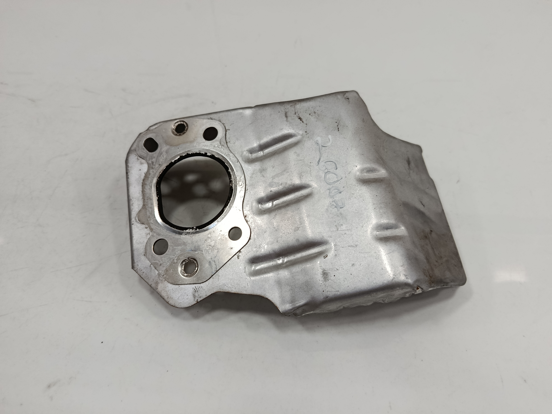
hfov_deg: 71.6
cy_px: 207
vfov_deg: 56.8
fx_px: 383
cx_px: 276
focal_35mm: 24
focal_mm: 5.24
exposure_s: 1/100
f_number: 1.7
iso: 679
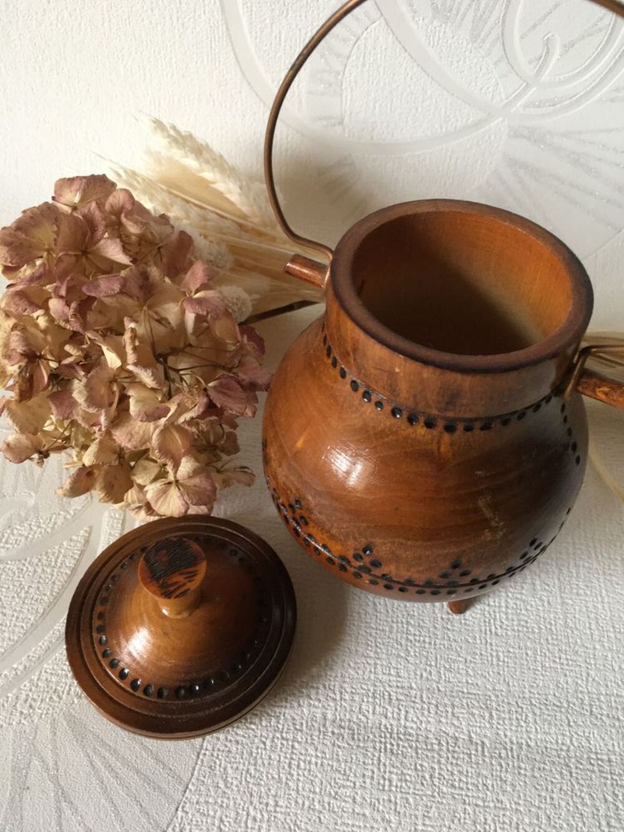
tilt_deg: -51.3
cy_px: 416
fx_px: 697
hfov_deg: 48.2
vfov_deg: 61.7
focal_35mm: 29
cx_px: 312
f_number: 2.2
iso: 200
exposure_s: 1/20
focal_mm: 4.15
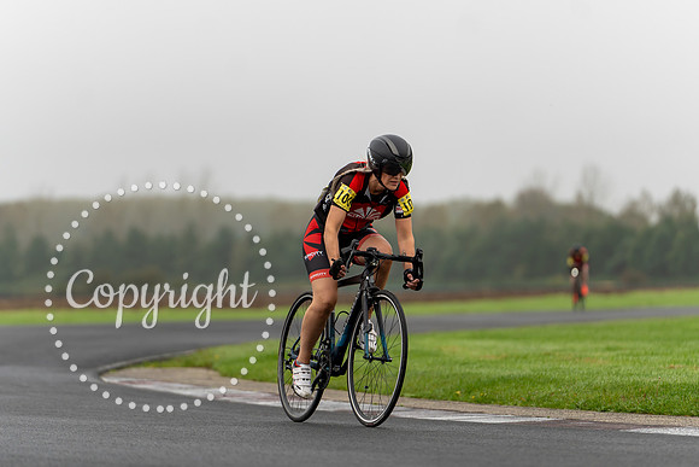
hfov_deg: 9.9
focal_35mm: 208
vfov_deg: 6.6
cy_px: 241
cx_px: 370
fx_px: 4046
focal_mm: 169
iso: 200
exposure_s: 1/1000
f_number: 2.8
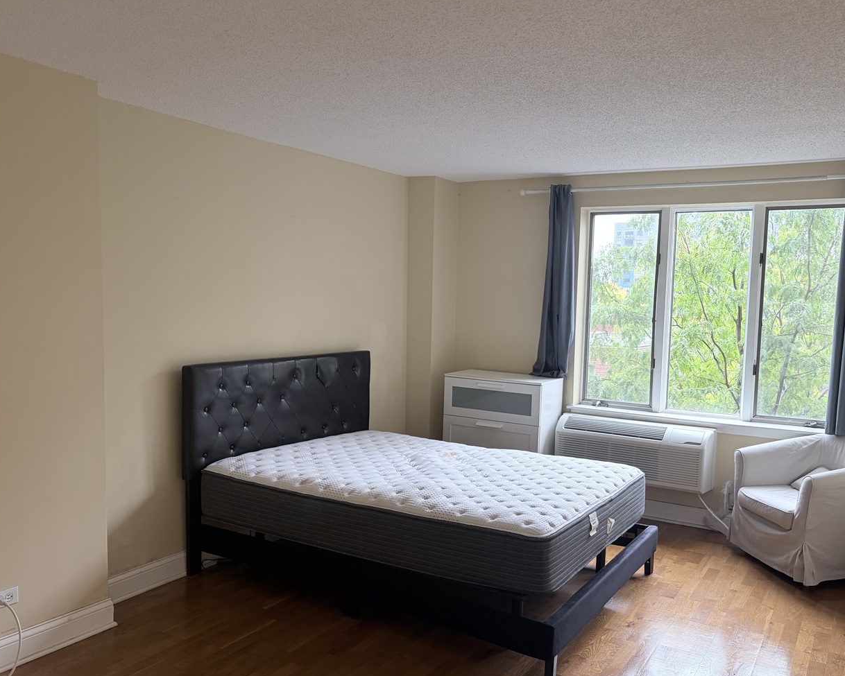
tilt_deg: -5.2
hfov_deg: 58.6
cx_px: 468
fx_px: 750
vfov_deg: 48.5
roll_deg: -1.1
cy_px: 366
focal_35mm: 30
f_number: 1.6
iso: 100
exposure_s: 1/60
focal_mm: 5.96
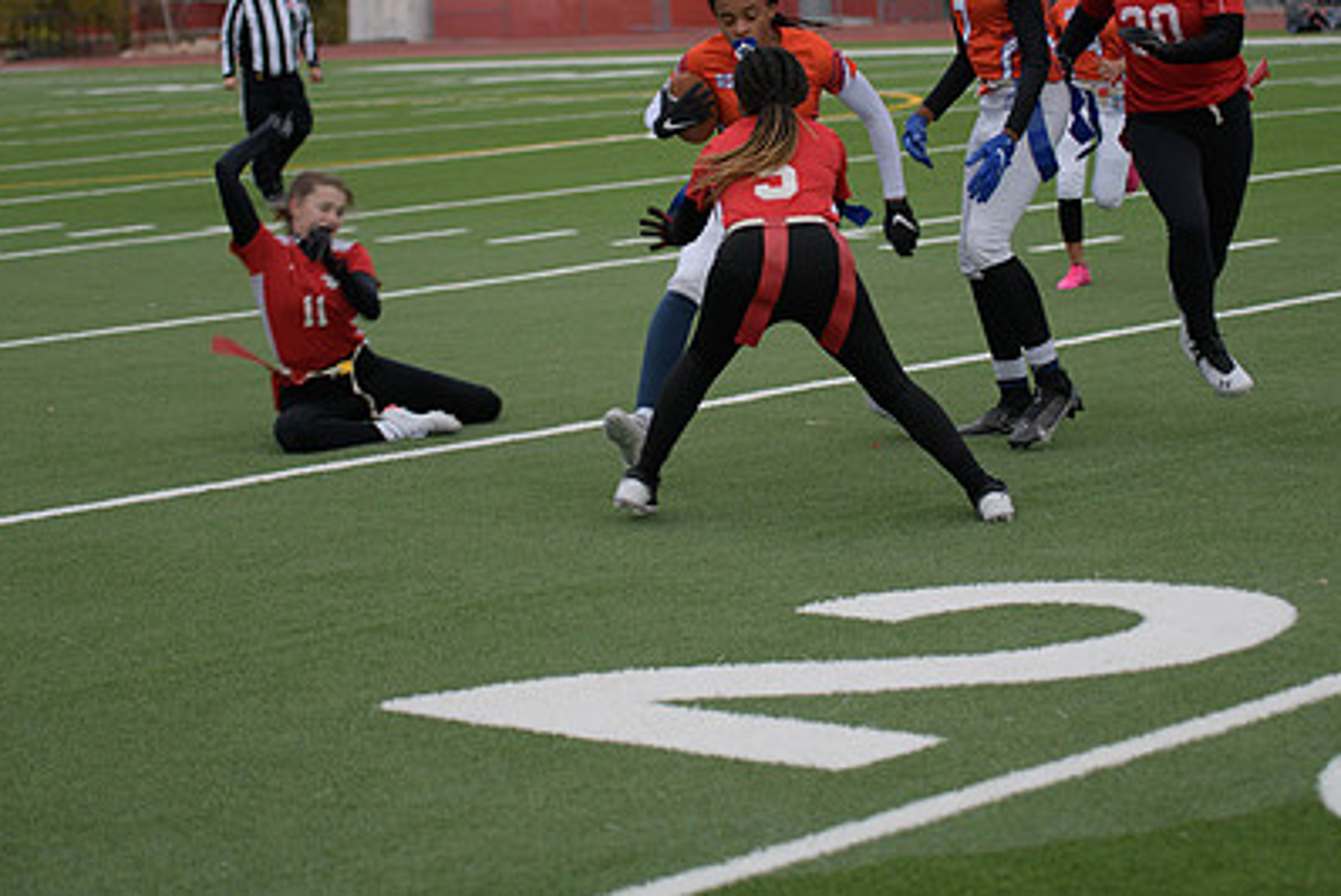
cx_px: 714
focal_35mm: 102
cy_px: 248
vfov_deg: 13.4
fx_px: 3802
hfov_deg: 20.0
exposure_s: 1/200
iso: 180
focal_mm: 70
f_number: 2.8
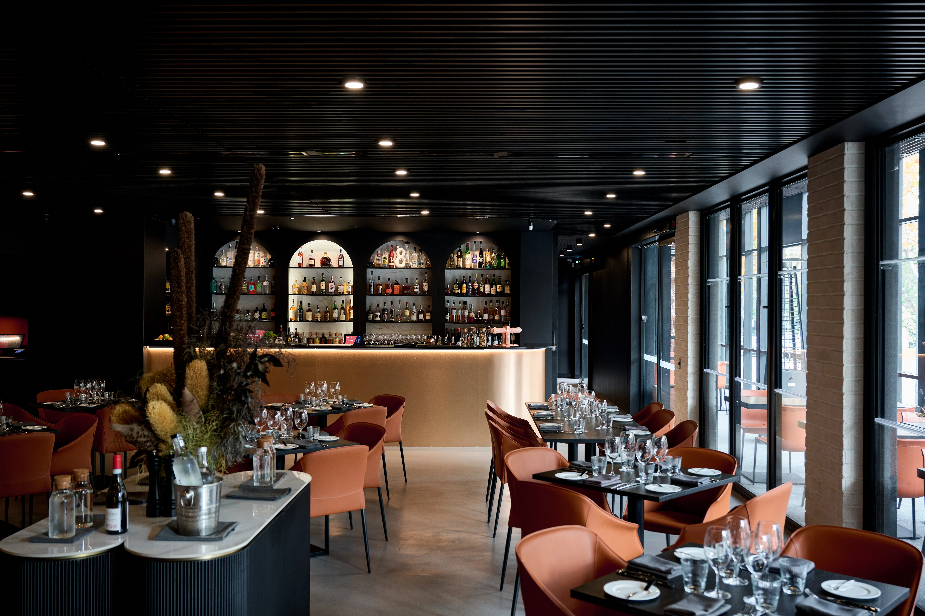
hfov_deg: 55.1
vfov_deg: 38.4
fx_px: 886
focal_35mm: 34
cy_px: 308
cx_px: 462
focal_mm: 34.5
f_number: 4
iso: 500
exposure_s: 1/40
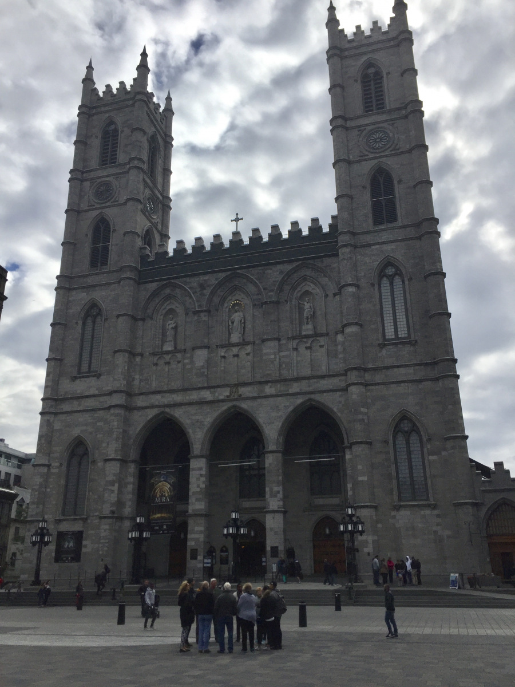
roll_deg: -0.2
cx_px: 258
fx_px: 575
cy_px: 344
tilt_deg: +23.8
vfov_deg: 61.7
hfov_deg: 48.2
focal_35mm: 29
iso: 32
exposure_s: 1/3597
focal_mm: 4.15
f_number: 2.2
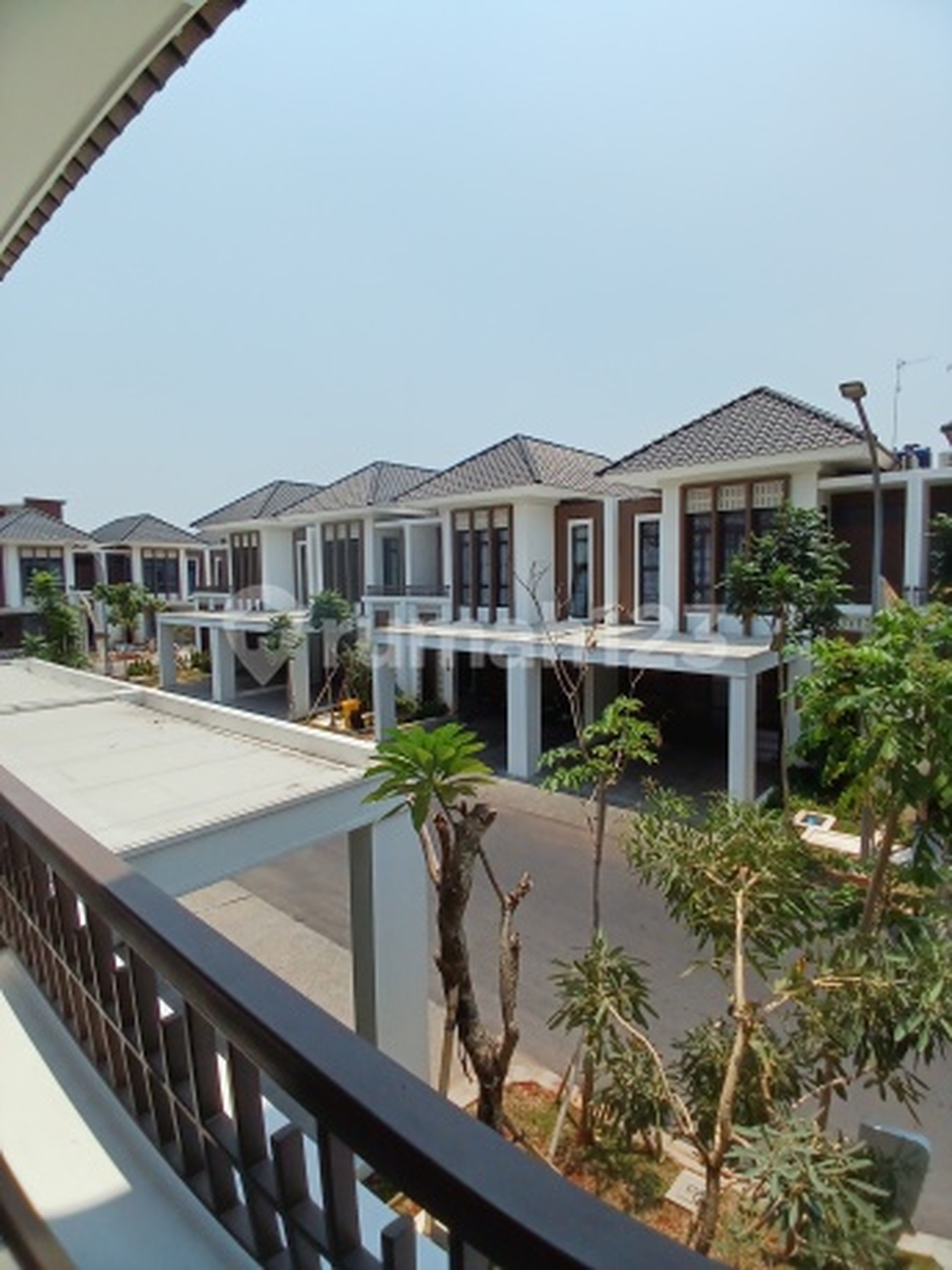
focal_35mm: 17
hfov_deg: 74.7
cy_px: 635
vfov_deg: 91.0
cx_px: 476
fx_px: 623
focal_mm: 1.4
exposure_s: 1/1695
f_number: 2.2
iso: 50
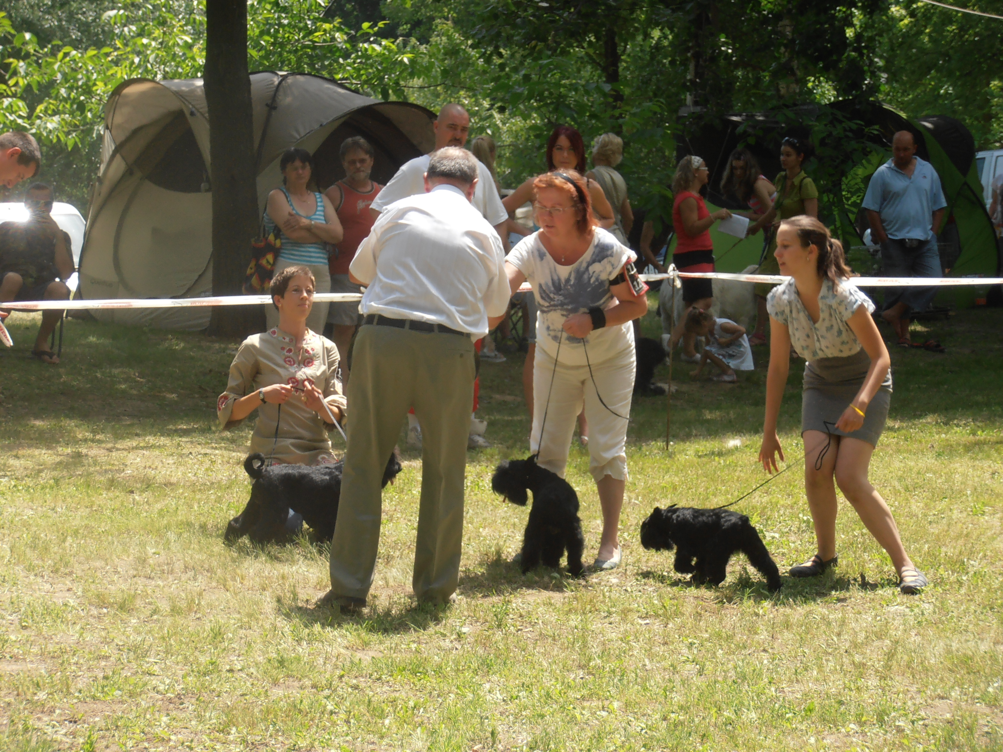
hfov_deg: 14.3
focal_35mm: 138
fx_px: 3999
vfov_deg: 10.7
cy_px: 376
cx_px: 502
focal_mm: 24.39
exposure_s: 1/200
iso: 80
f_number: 5.8
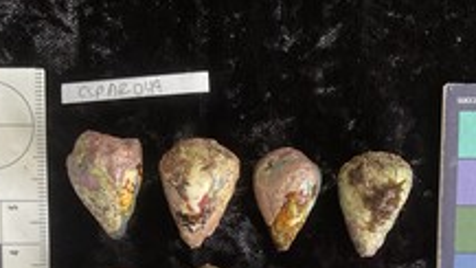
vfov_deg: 22.4
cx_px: 281
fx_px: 644
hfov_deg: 40.4
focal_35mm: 51
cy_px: 282
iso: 100
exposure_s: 1/60
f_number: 1.8
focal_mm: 3
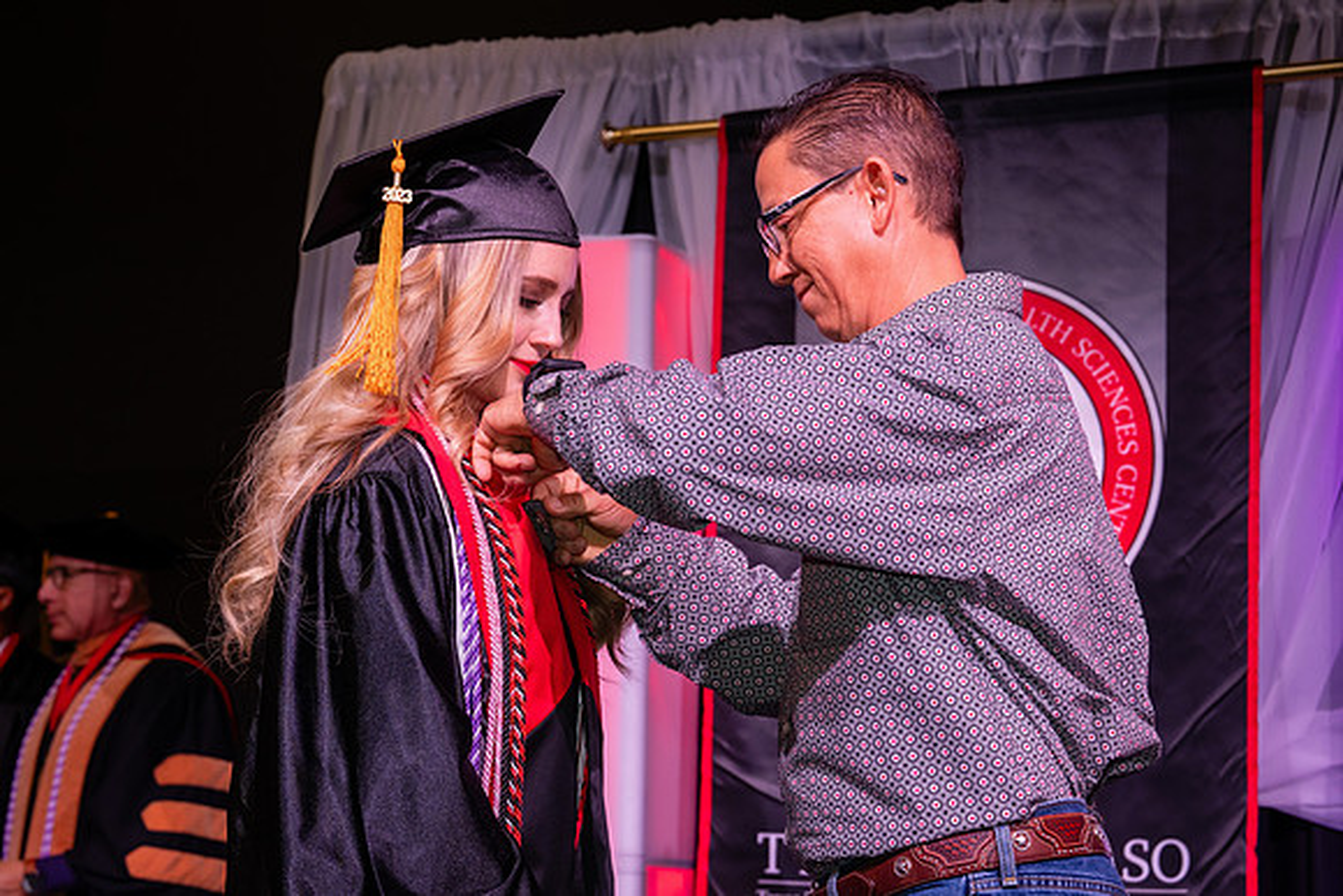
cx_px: 670
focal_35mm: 89
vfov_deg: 15.3
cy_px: 486
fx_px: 3338
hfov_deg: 22.7
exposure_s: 1/160
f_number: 5.6
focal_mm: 70
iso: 800
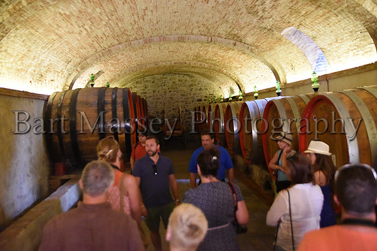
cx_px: 188
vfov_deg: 36.9
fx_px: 377
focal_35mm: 36
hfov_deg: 53.1
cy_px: 126
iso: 11400
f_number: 3.2
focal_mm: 36
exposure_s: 1/125
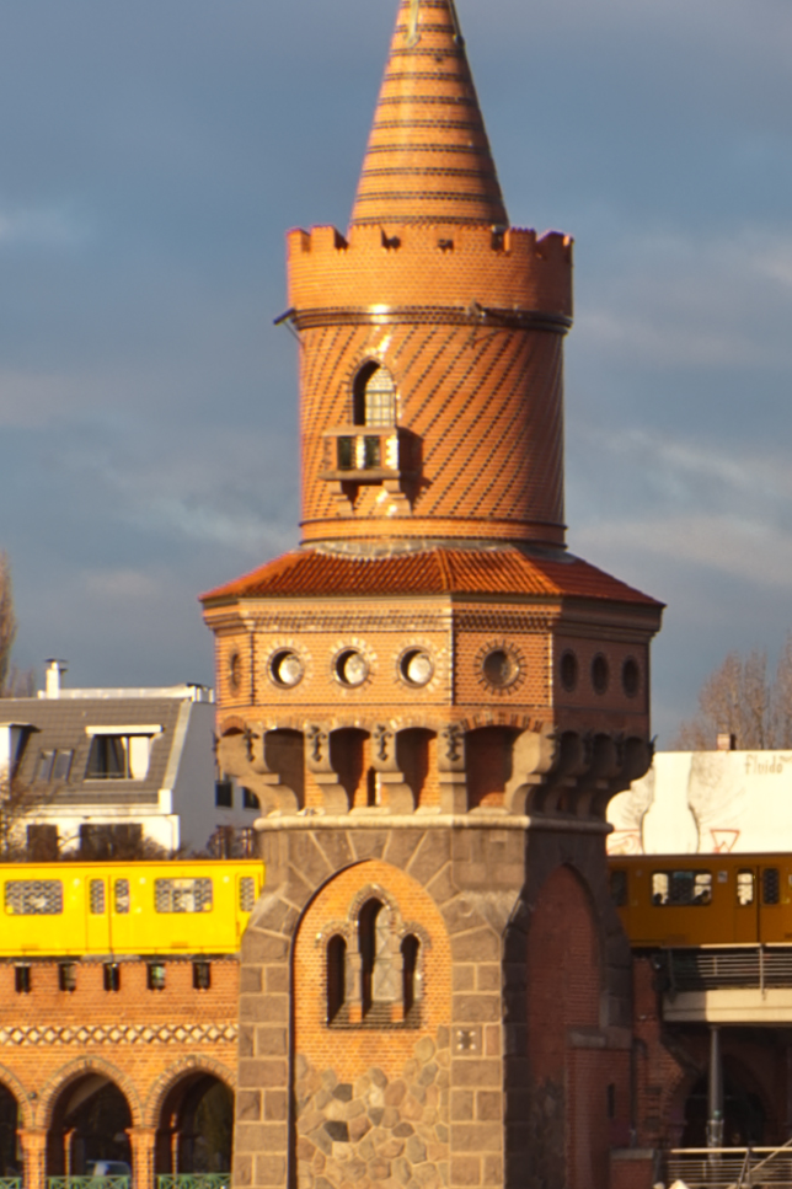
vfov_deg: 5.5
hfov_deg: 3.7
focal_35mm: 374
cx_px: 911
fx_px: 12350
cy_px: 991
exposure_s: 1/200
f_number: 11
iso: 200
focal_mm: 85
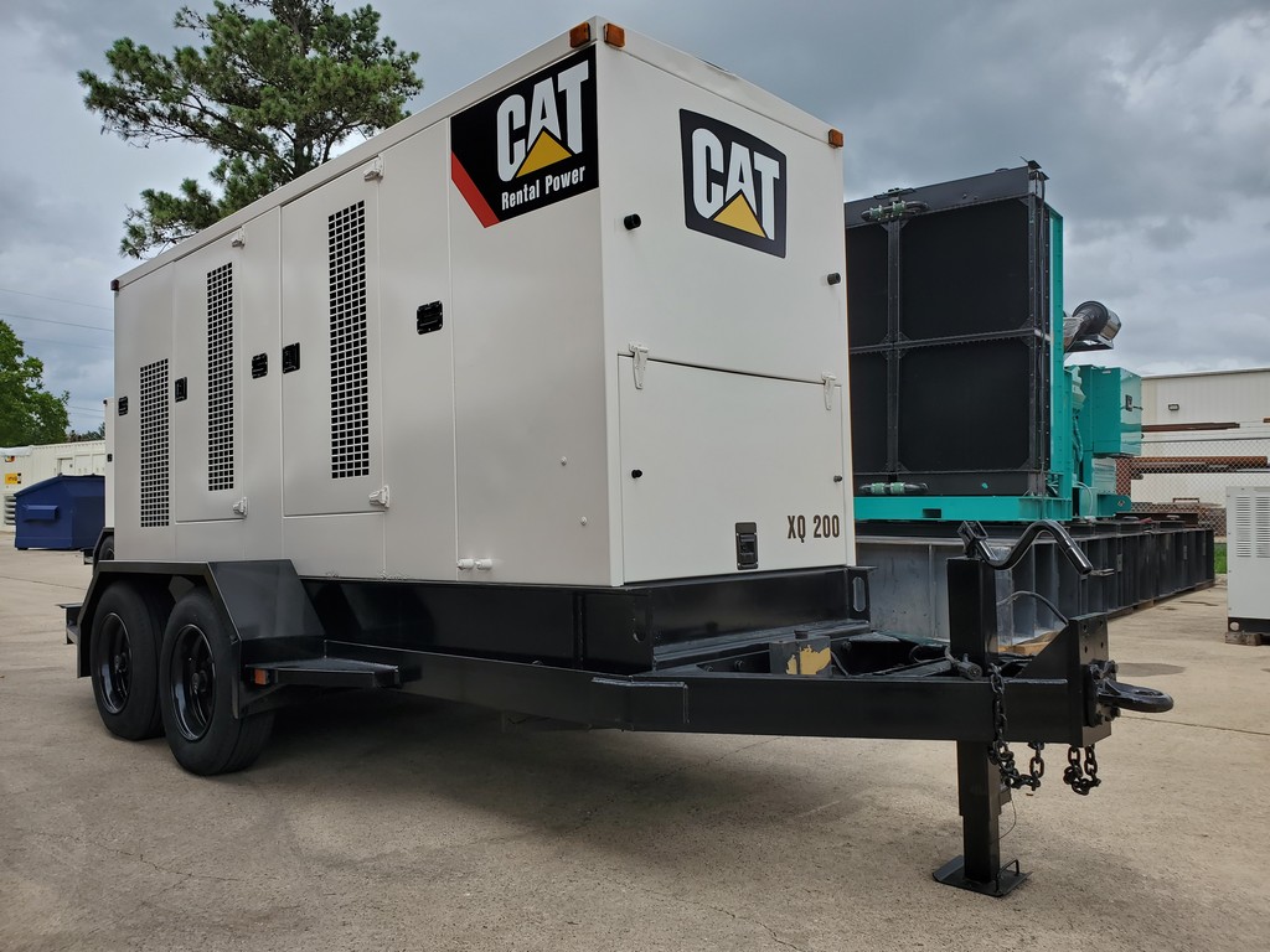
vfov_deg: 53.1
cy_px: 476
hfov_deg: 67.3
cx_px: 635
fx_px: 954
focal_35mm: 26
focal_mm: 4.3
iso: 50
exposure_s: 1/1163
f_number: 2.4
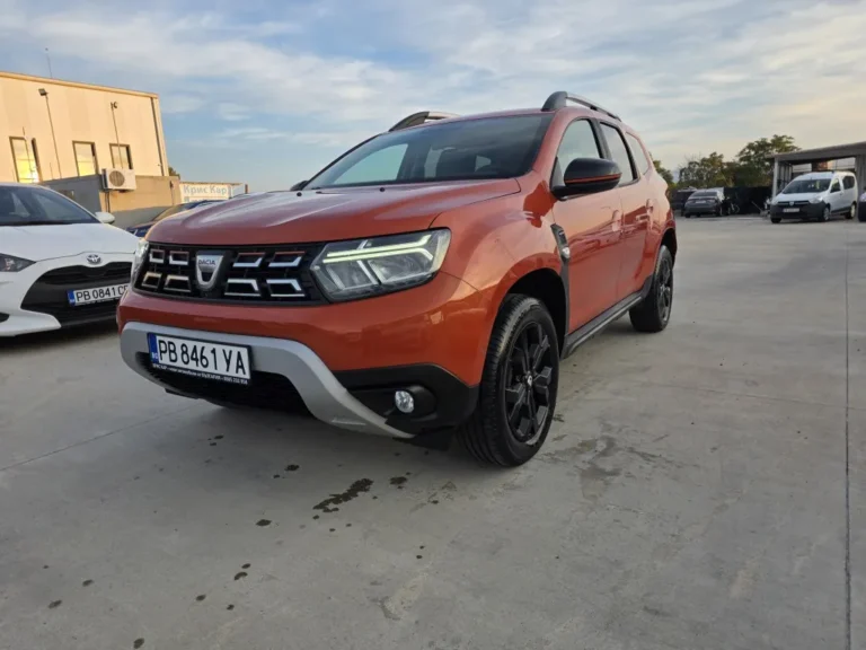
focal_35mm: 23
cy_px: 325
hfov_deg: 73.9
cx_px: 433
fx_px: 575
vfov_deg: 58.9
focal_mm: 6.25
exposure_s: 1/359
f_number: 1.7
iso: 25
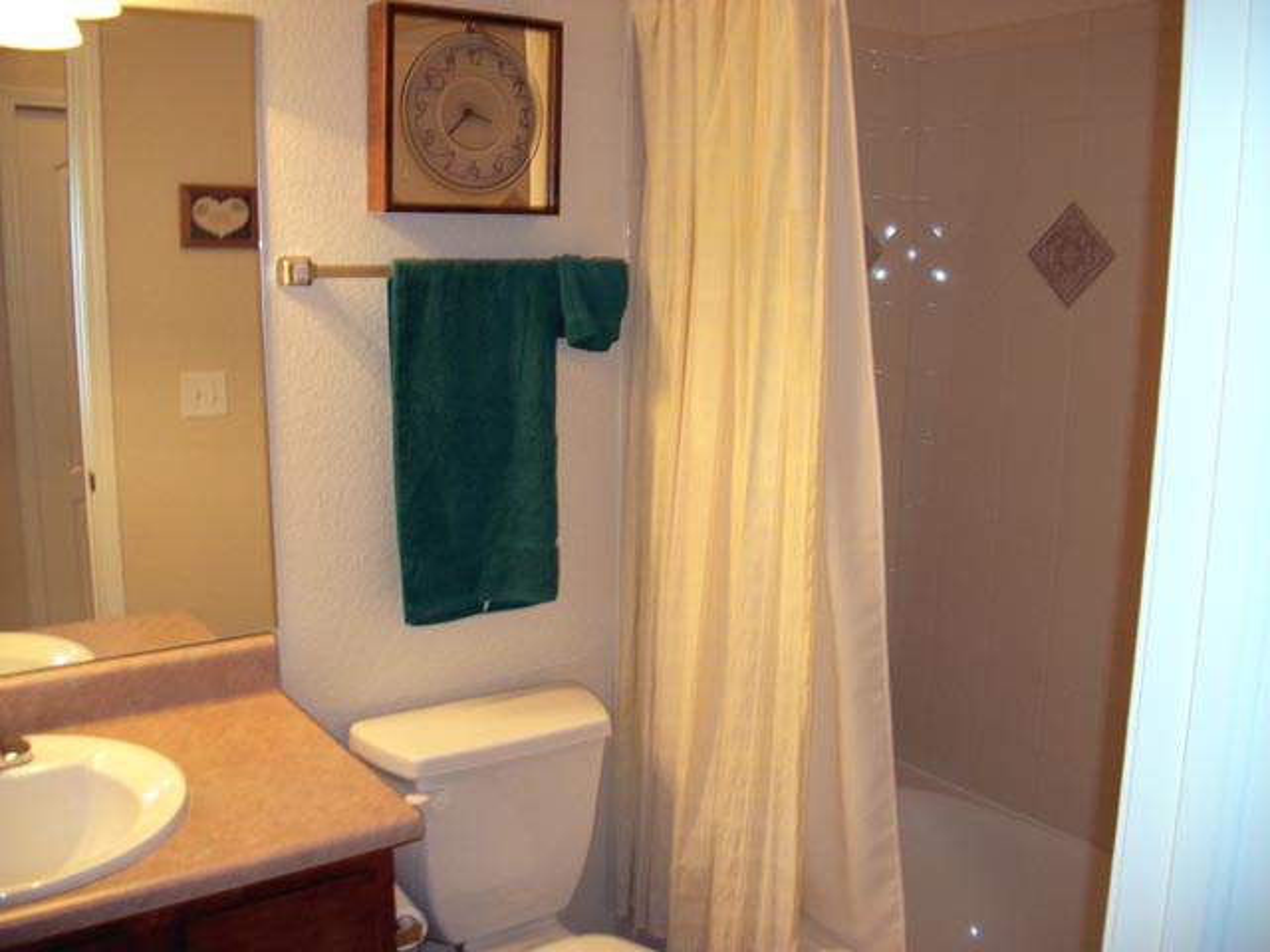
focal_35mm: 32
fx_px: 1174
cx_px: 635
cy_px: 476
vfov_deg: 44.2
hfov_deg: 56.8
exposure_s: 1/30
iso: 80
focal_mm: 5.7
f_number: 2.9
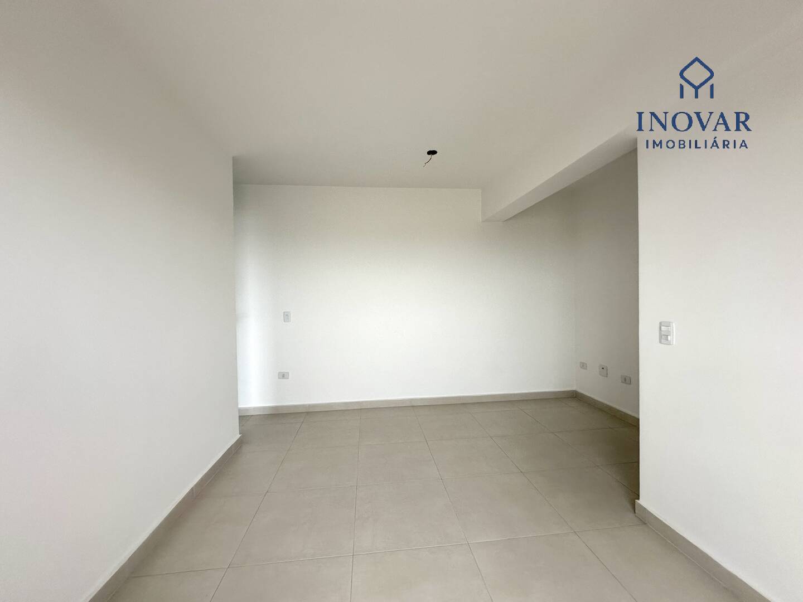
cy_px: 301
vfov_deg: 85.7
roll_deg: +1.4
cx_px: 402
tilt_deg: -0.3
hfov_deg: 102.1
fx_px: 325
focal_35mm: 14
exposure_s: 1/99
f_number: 2.2
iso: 100
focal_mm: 2.22
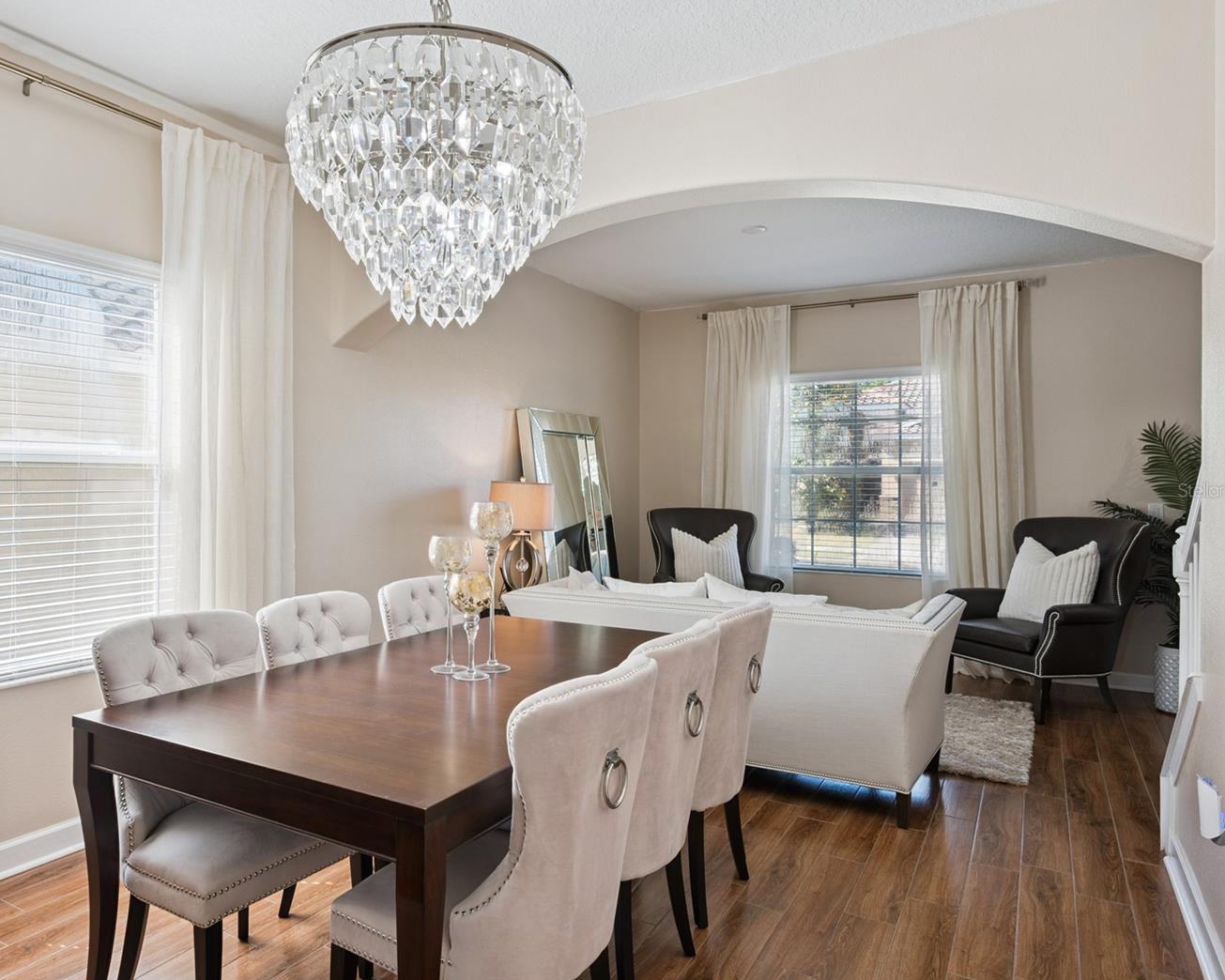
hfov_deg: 72.1
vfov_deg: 60.9
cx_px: 511
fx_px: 834
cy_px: 490
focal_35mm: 23
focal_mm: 20
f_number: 9
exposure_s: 1/30
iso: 200
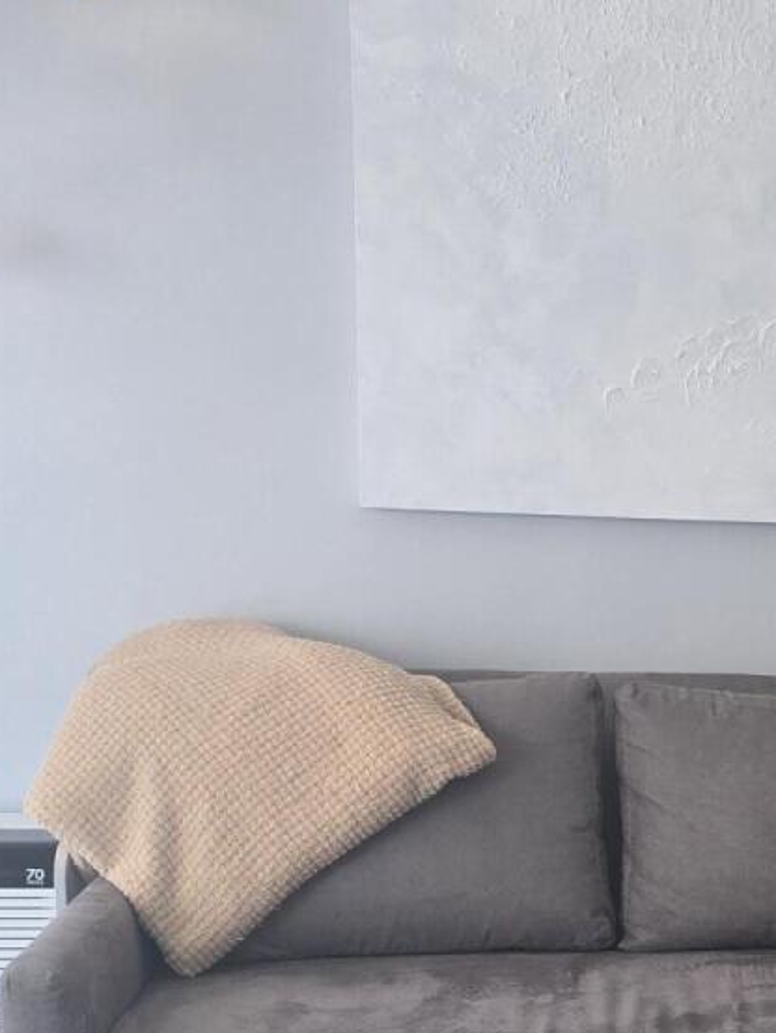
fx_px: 2479
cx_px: 1104
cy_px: 895
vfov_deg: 23.0
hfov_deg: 16.5
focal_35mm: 83
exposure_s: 1/120
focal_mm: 6.3
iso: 80
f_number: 1.7
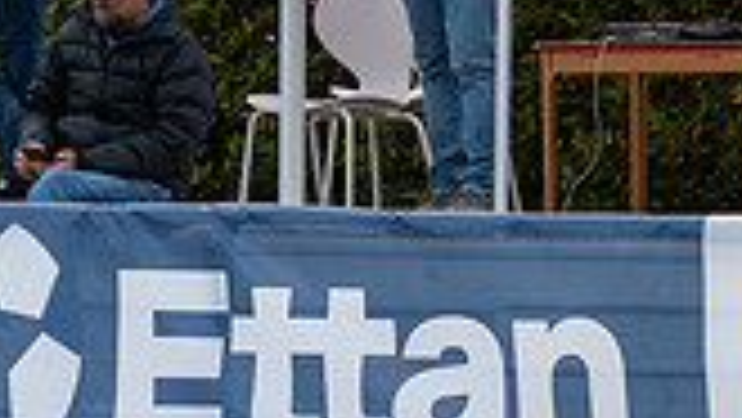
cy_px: -290
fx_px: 33011
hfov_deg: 1.3
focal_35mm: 1677
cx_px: 288
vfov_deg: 0.7
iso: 640
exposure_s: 1/2500
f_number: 3.2
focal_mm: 300
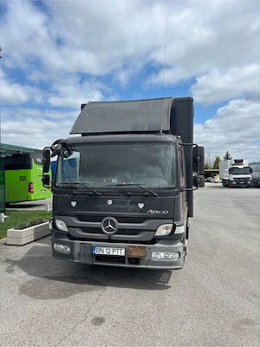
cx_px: 130
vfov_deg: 67.3
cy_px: 174
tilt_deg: -0.2
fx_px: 260
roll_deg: +0.9
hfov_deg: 53.1
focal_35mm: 26
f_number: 1.6
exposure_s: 1/3937
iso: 50
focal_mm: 5.96
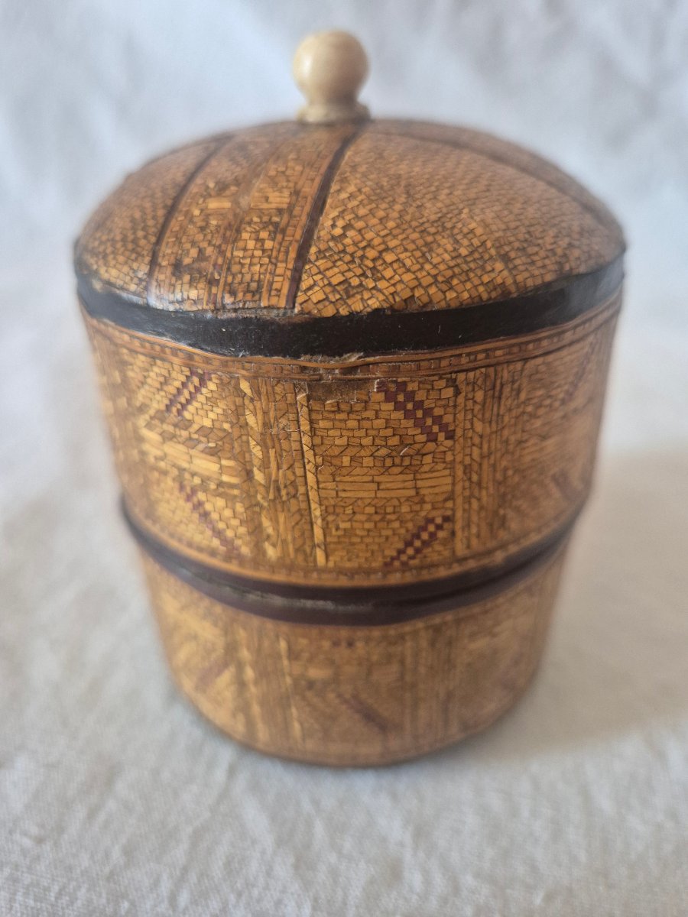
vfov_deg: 73.9
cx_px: 344
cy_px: 458
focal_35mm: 23
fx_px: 610
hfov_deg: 58.9
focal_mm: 5.4
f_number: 1.8
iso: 640
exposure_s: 1/100
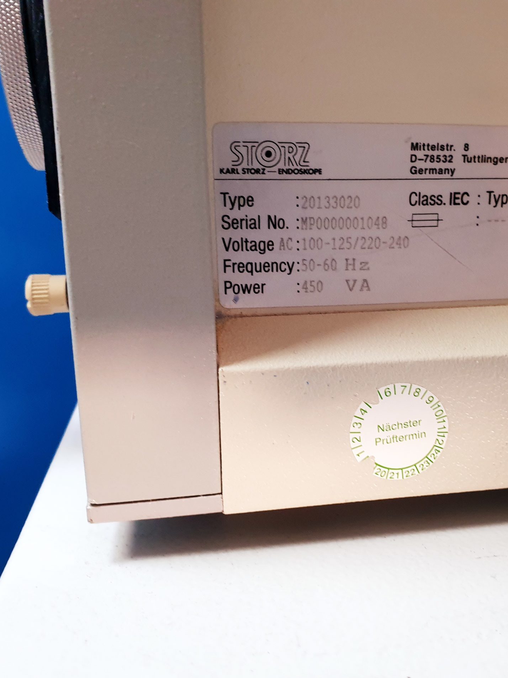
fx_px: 685
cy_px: 338
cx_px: 330
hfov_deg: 40.3
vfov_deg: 52.6
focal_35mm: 35
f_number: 2.4
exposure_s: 1/50
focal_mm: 4.3
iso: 250
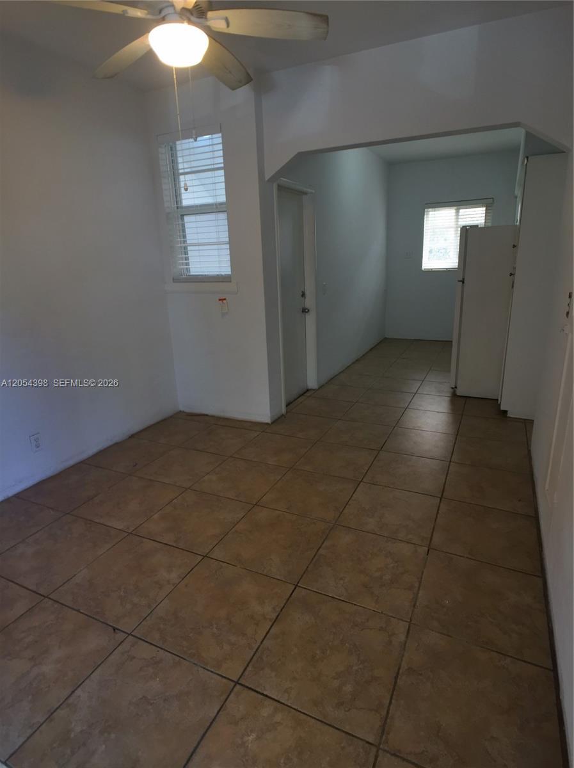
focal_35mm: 29
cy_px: 384
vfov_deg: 61.7
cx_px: 287
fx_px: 643
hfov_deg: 48.1
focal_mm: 4.15
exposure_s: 1/30
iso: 32
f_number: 2.2
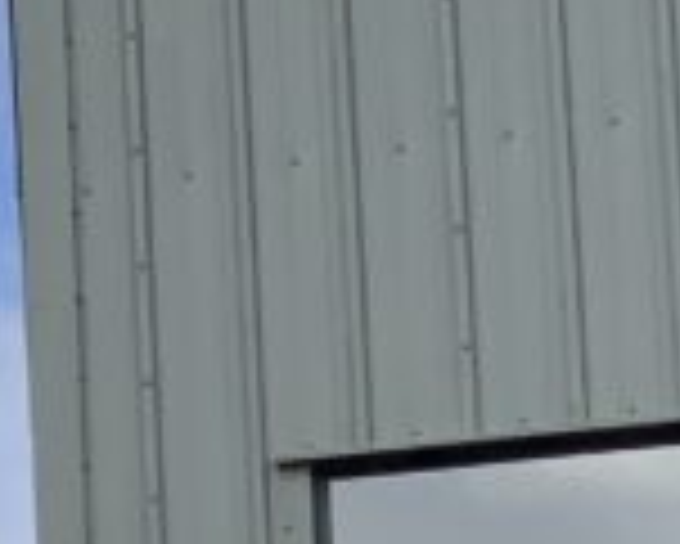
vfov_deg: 7.5
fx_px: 3867
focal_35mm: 192
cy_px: 1317
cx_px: -1018
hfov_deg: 9.0
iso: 16
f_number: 1.8
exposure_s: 1/2141
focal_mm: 3
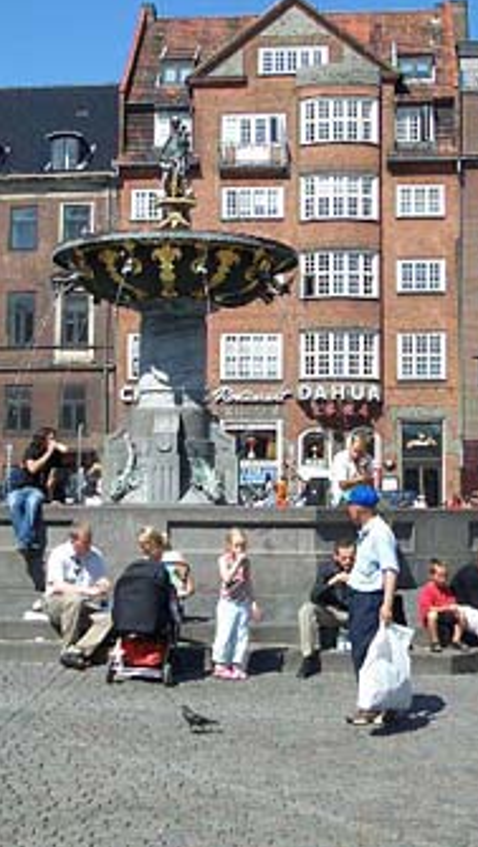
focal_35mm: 60
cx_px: 238
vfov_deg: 34.9
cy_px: 422
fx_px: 1349
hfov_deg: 20.1
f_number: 4.6
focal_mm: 6.8
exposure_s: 1/400
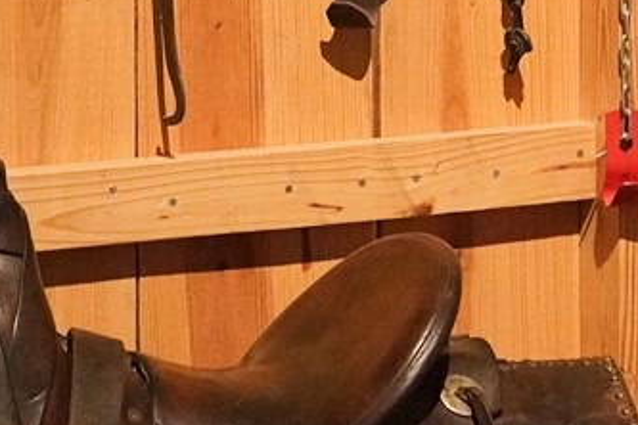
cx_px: 224
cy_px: -373
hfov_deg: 12.2
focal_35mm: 168
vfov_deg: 7.9
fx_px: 2977
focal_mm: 28
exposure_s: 1/100
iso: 8000
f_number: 5.6
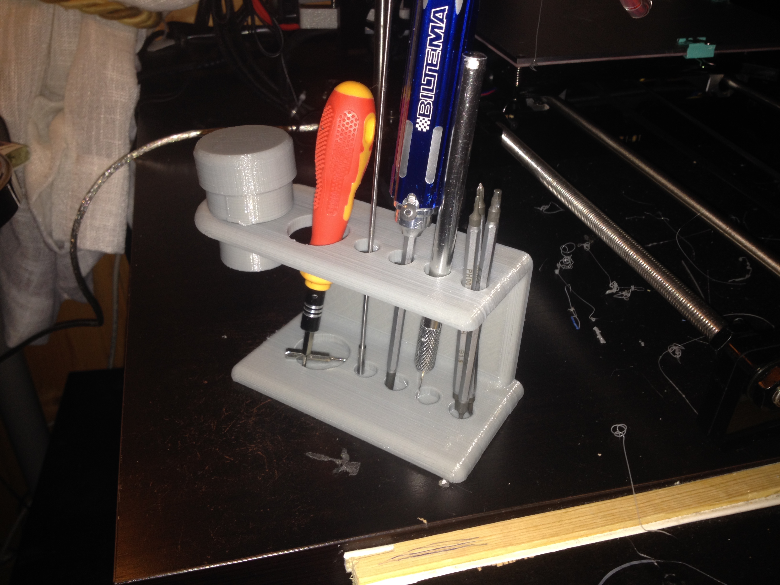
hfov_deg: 52.6
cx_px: 390
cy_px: 292
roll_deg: -1.3
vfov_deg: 40.7
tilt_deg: -35.0
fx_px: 789
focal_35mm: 35
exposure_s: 1/17
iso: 50
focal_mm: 4.28
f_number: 2.4
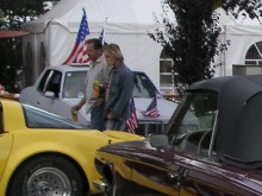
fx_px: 1044
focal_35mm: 138
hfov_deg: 13.5
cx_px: 389
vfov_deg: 10.6
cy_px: 216
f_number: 2.8
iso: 50
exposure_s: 1/750
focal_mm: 6
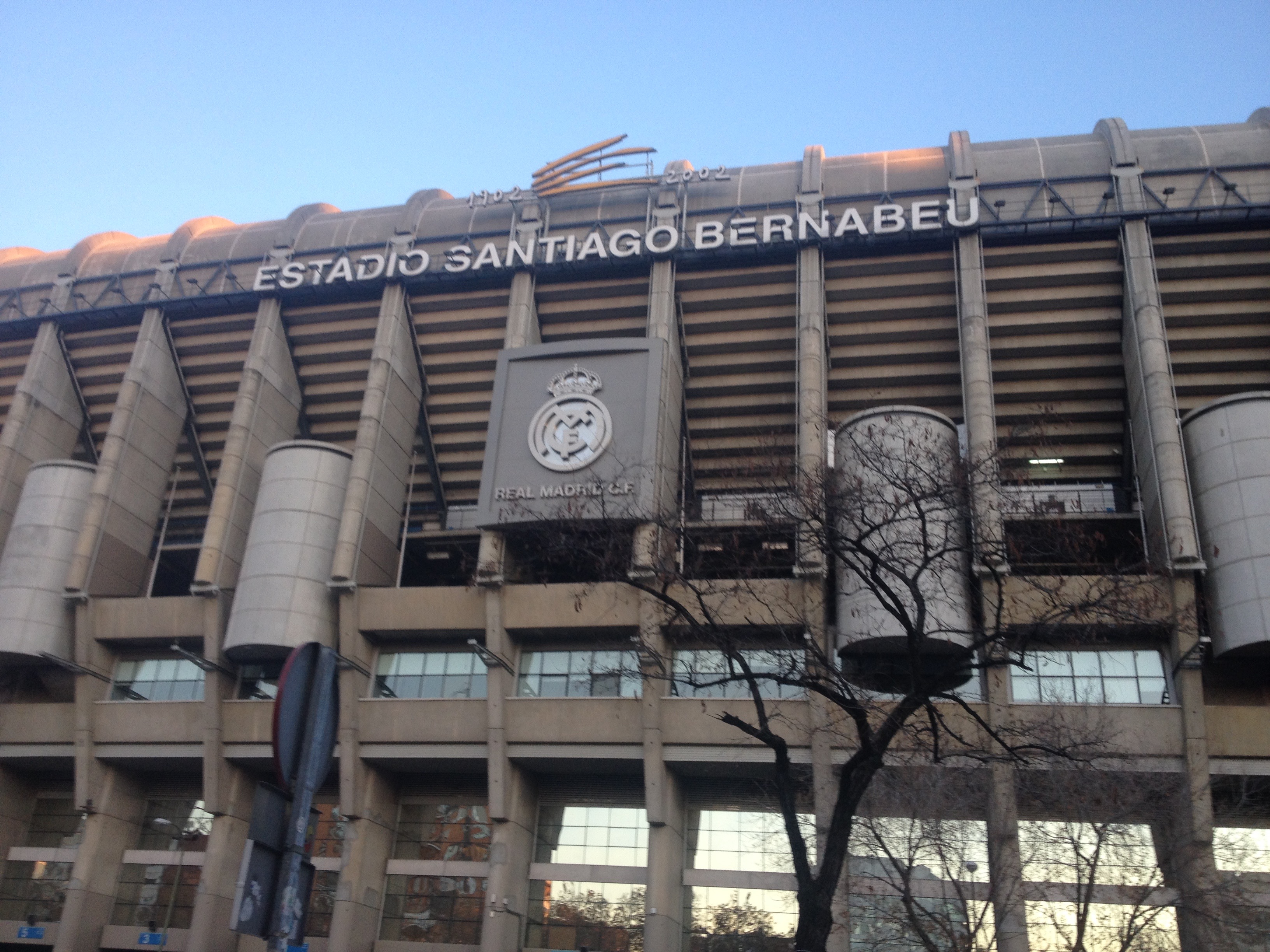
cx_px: 635
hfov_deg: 52.6
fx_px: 1284
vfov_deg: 40.7
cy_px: 476
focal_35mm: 35
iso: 64
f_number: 2.4
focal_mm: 4.28
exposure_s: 1/120
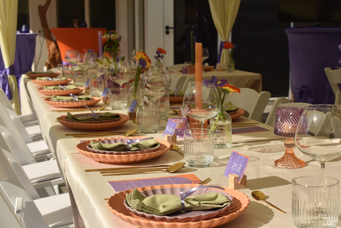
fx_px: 575
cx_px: 217
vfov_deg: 22.4
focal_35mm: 61
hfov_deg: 32.8
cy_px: 129
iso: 100
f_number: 8
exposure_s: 1/500
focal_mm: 31
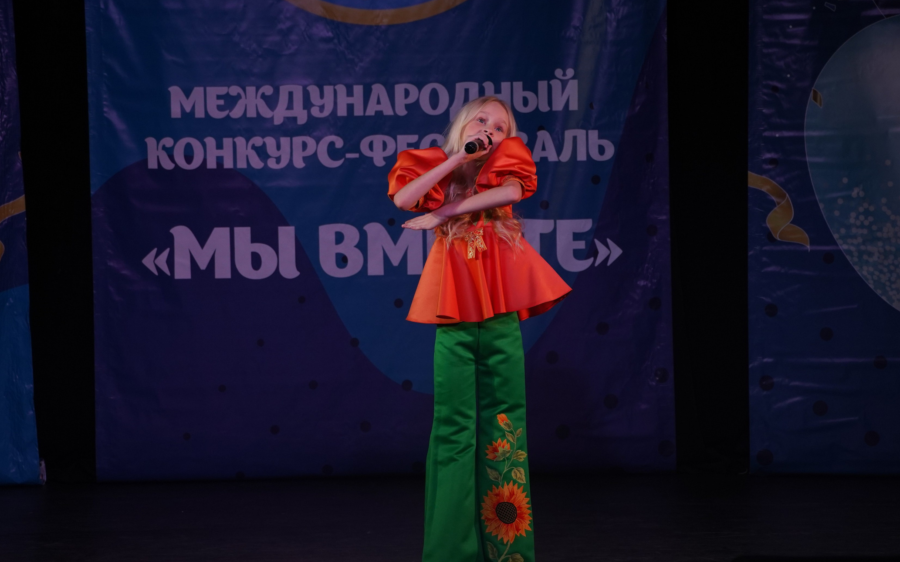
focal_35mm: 197
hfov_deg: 10.6
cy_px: 275
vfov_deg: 6.7
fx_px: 4832
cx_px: 453
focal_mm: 156
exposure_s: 1/400
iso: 1600
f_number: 5.6
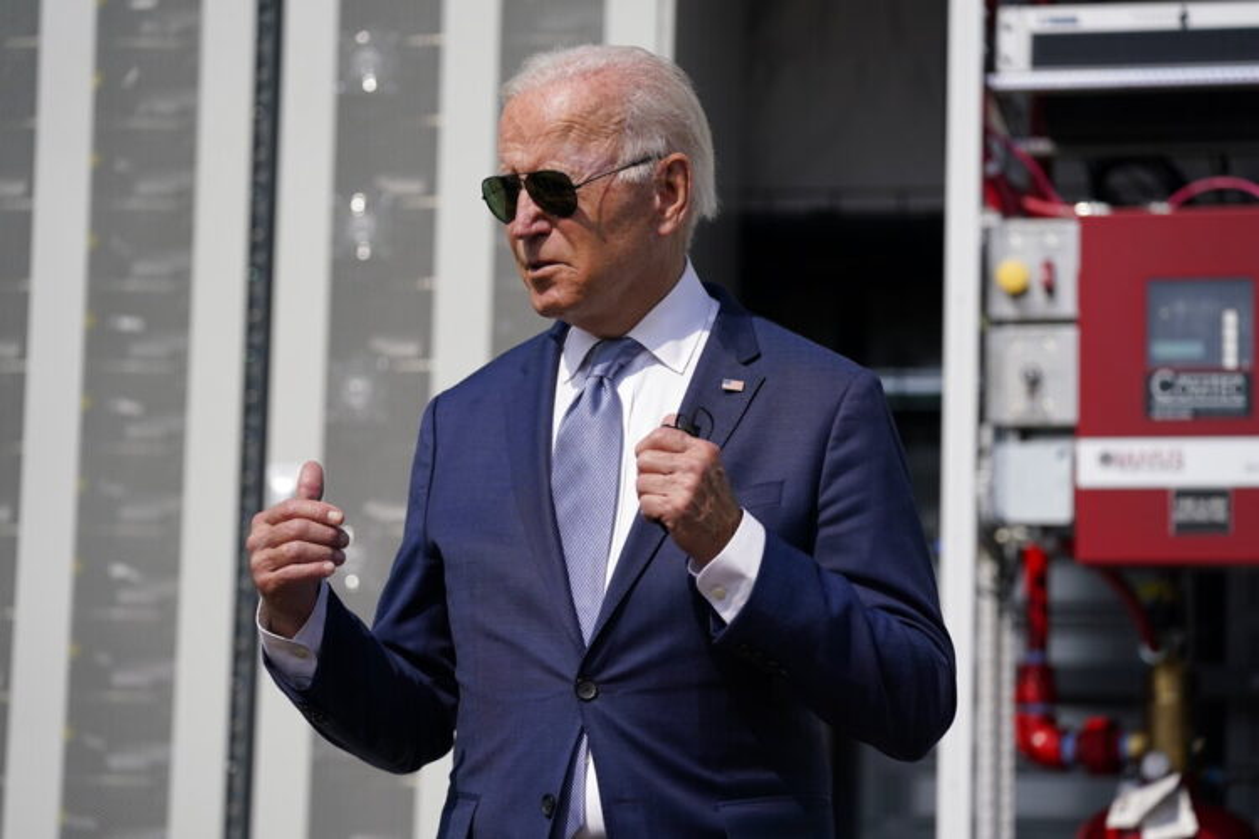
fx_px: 5175
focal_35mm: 148
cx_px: 630
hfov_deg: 13.9
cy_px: 420
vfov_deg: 9.3
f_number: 3.5
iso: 250
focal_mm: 148
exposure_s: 1/8000
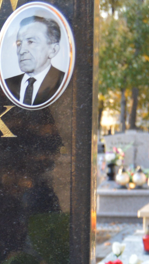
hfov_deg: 8.5
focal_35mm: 135
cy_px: 256
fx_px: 948
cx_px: -159
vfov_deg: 15.6
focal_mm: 23
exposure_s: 1/100
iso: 400
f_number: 5
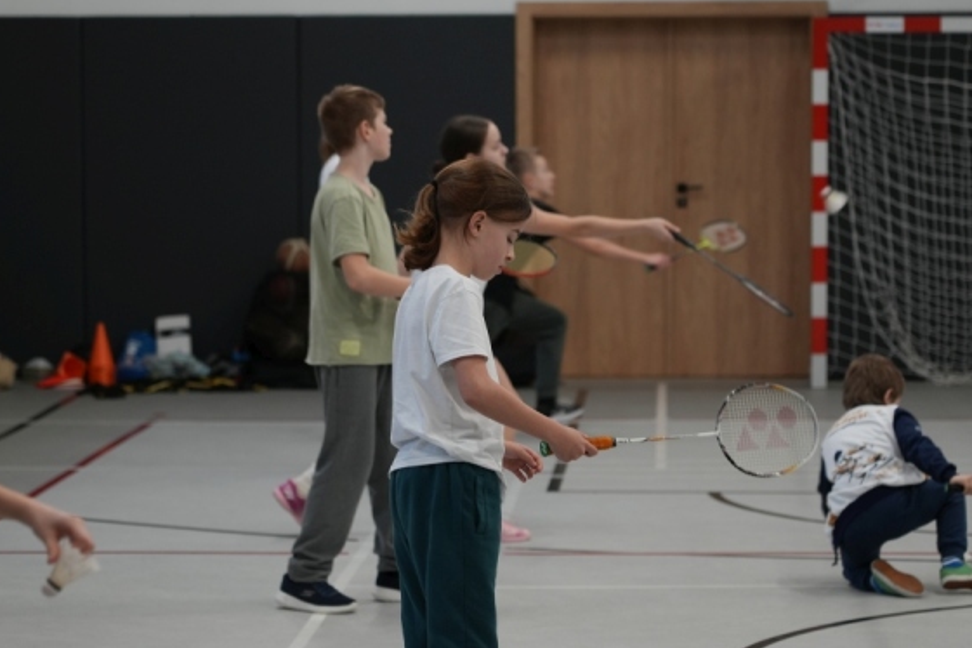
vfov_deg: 9.1
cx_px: 463
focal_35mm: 150
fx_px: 4049
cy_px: 390
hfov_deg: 13.7
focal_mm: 105
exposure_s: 1/160
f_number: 4
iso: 800
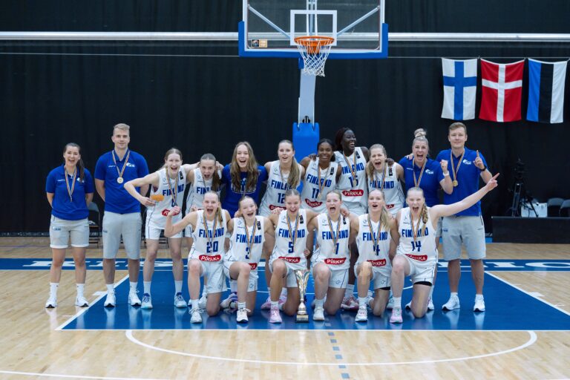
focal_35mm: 70
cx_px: 285
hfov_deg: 28.8
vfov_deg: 19.5
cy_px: 190
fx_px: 1108
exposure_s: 1/640
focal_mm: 70
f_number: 3.5
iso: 1000
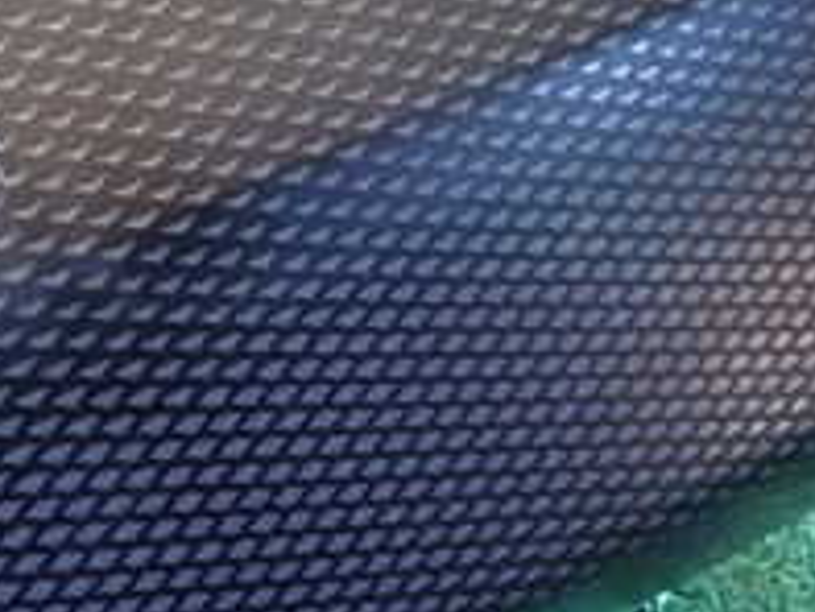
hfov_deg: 24.5
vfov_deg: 18.8
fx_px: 1790
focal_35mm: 76
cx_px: 815
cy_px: -33
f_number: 2
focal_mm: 4.5
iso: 640
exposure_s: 1/30
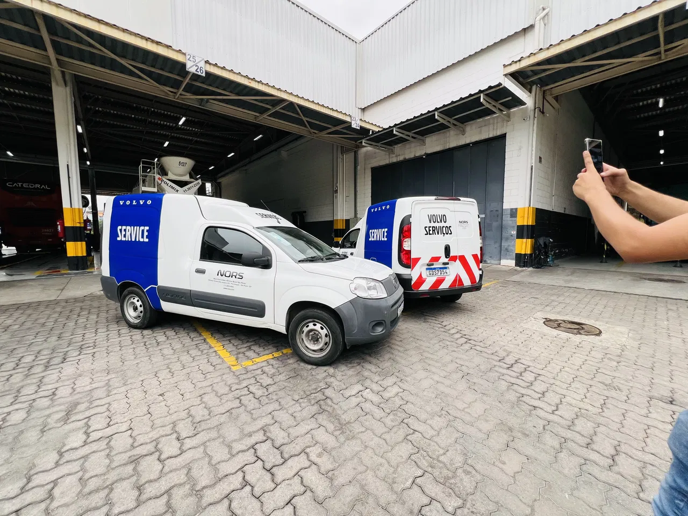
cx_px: 344
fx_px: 258
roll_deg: -1.1
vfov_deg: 89.9
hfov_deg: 106.2
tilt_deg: -6.4
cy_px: 258
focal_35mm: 13
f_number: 1.8
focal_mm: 1.57
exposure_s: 1/363
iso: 32
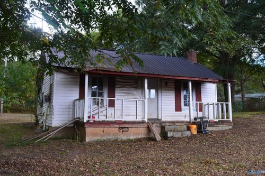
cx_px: 132
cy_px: 88
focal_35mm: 34
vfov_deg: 38.3
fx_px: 254
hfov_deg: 55.1
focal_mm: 23
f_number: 10
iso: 400
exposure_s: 1/60
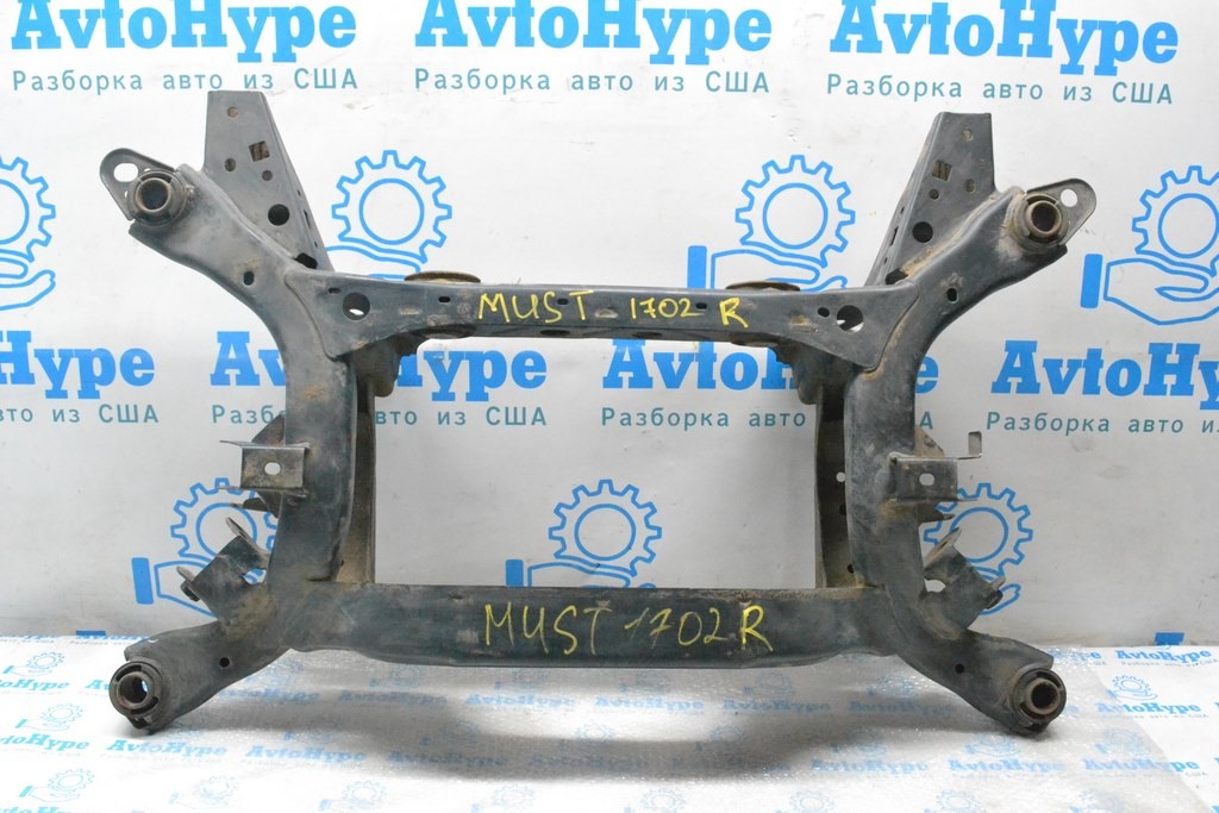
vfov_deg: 40.0
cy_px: 406
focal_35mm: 33
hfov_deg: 57.2
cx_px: 610
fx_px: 1117
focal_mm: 22
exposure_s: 1/160
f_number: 9
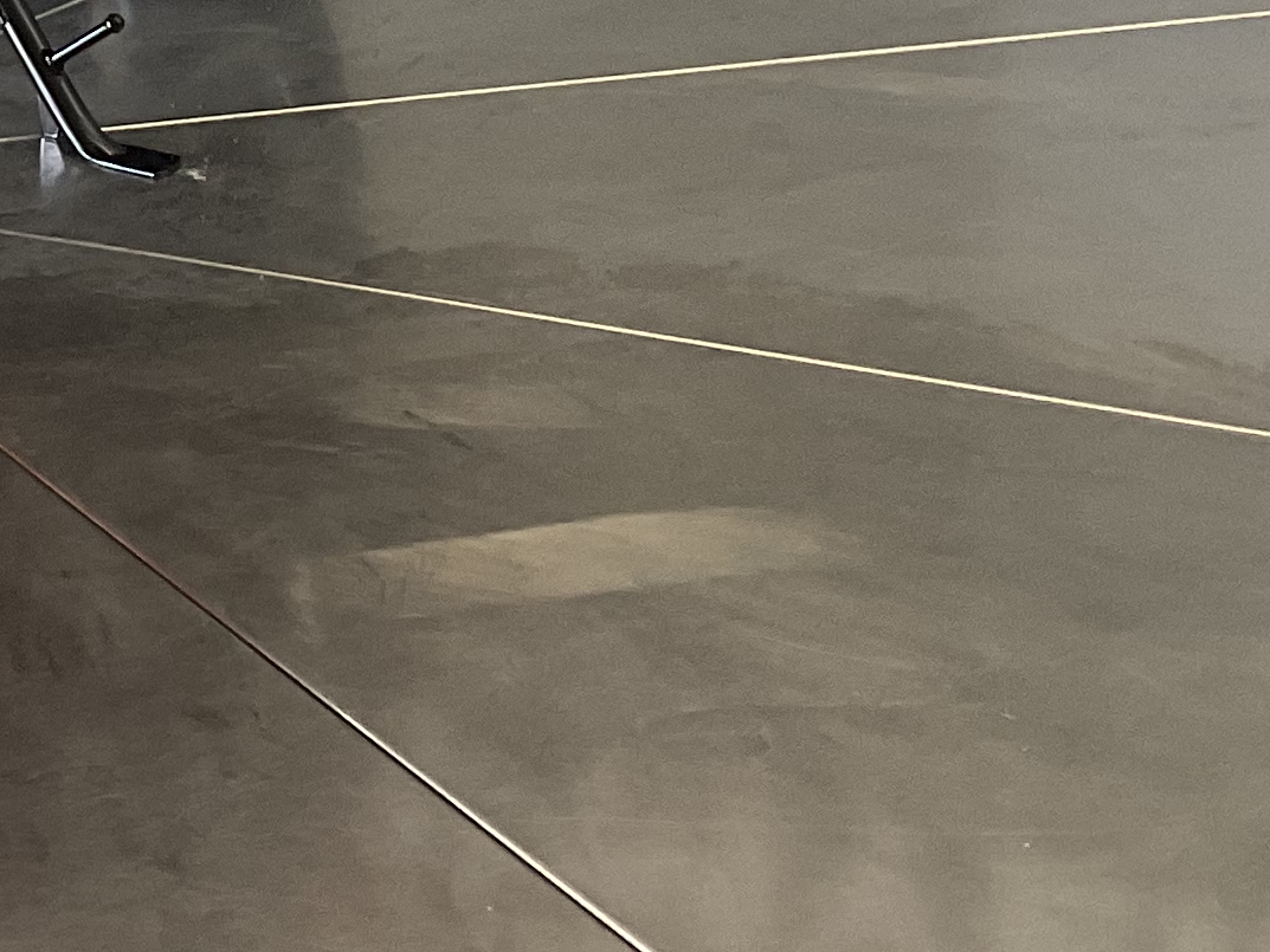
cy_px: -469
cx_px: -259
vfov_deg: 12.9
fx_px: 3999
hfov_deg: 17.2
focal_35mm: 109
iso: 50
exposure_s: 1/122
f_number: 1.8
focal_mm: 3
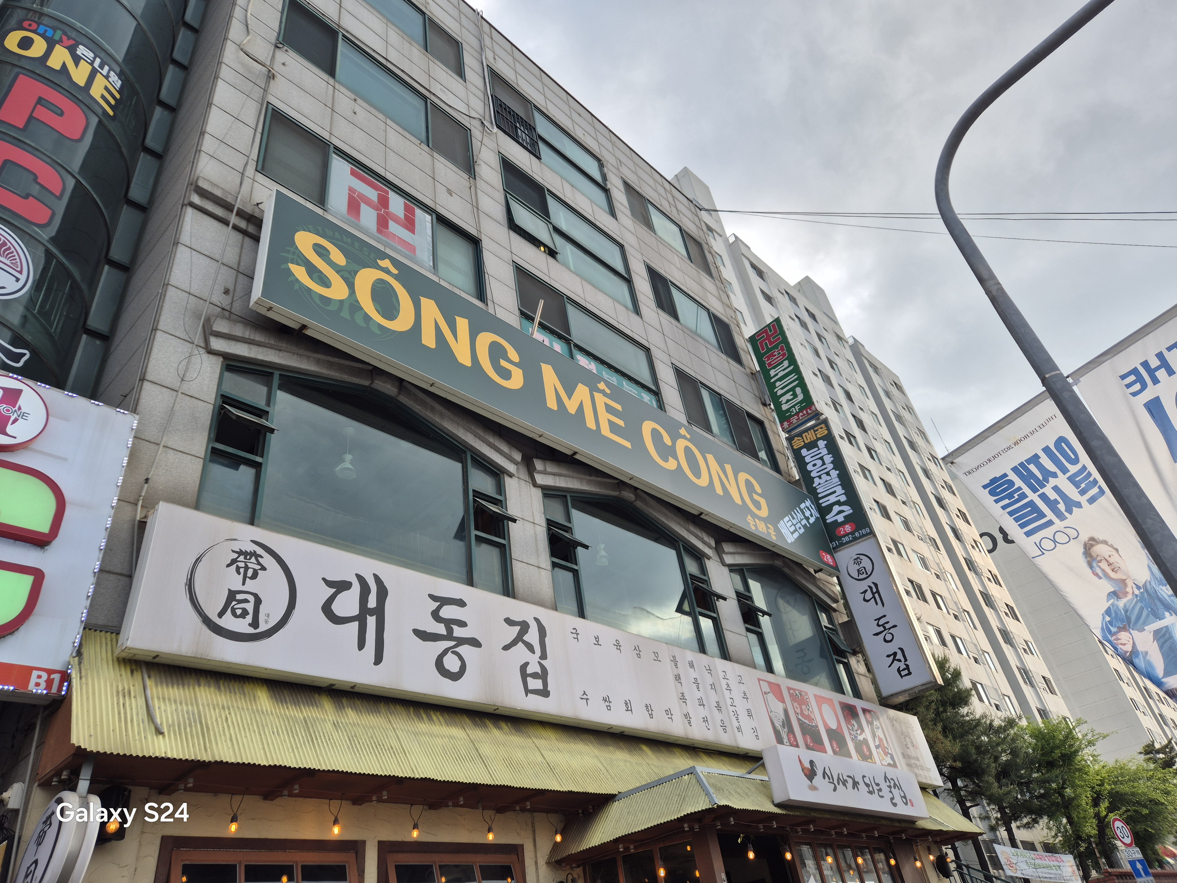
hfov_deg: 73.9
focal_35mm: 23
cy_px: 442
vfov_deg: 58.9
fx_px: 782
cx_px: 588
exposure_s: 1/726
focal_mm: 5.4
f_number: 1.8
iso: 25
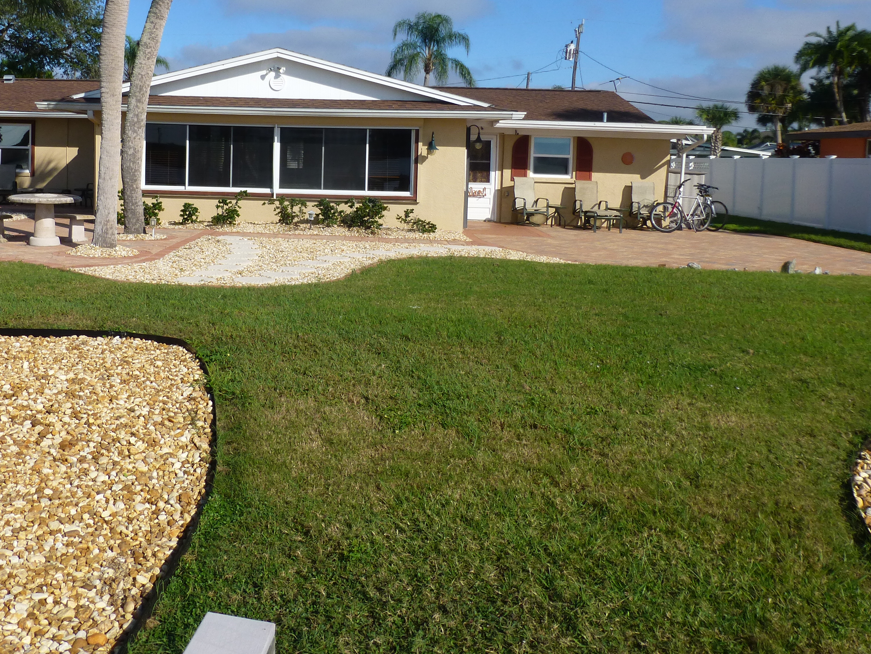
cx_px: 287
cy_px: 195
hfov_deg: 52.9
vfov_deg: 41.0
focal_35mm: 34
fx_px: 856
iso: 100
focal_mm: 4.3
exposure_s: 1/1300
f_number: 4
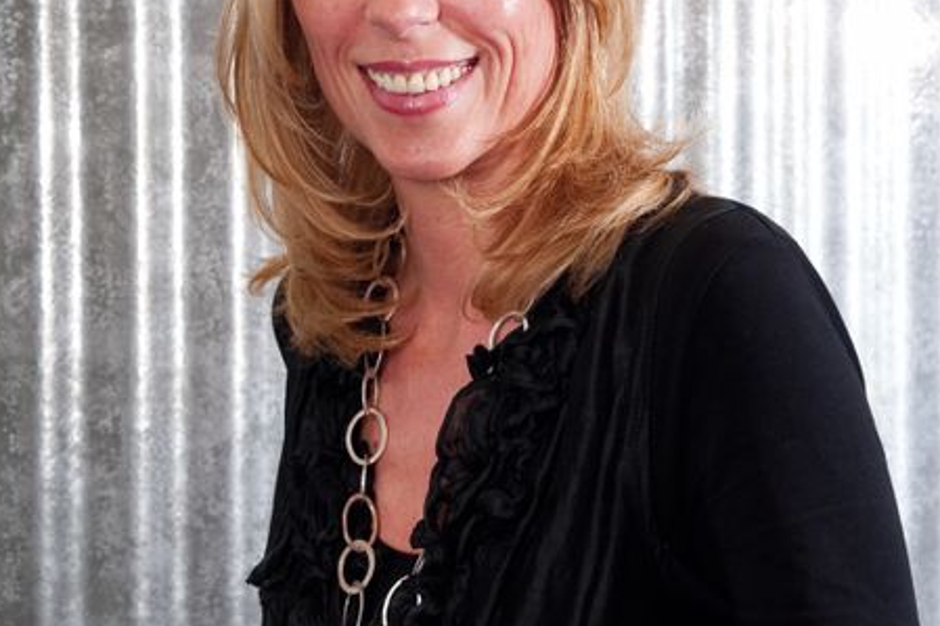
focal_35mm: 154
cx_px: 519
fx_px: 4019
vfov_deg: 8.9
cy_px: 321
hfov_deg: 13.3
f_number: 9
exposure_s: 1/30
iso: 250
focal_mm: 62
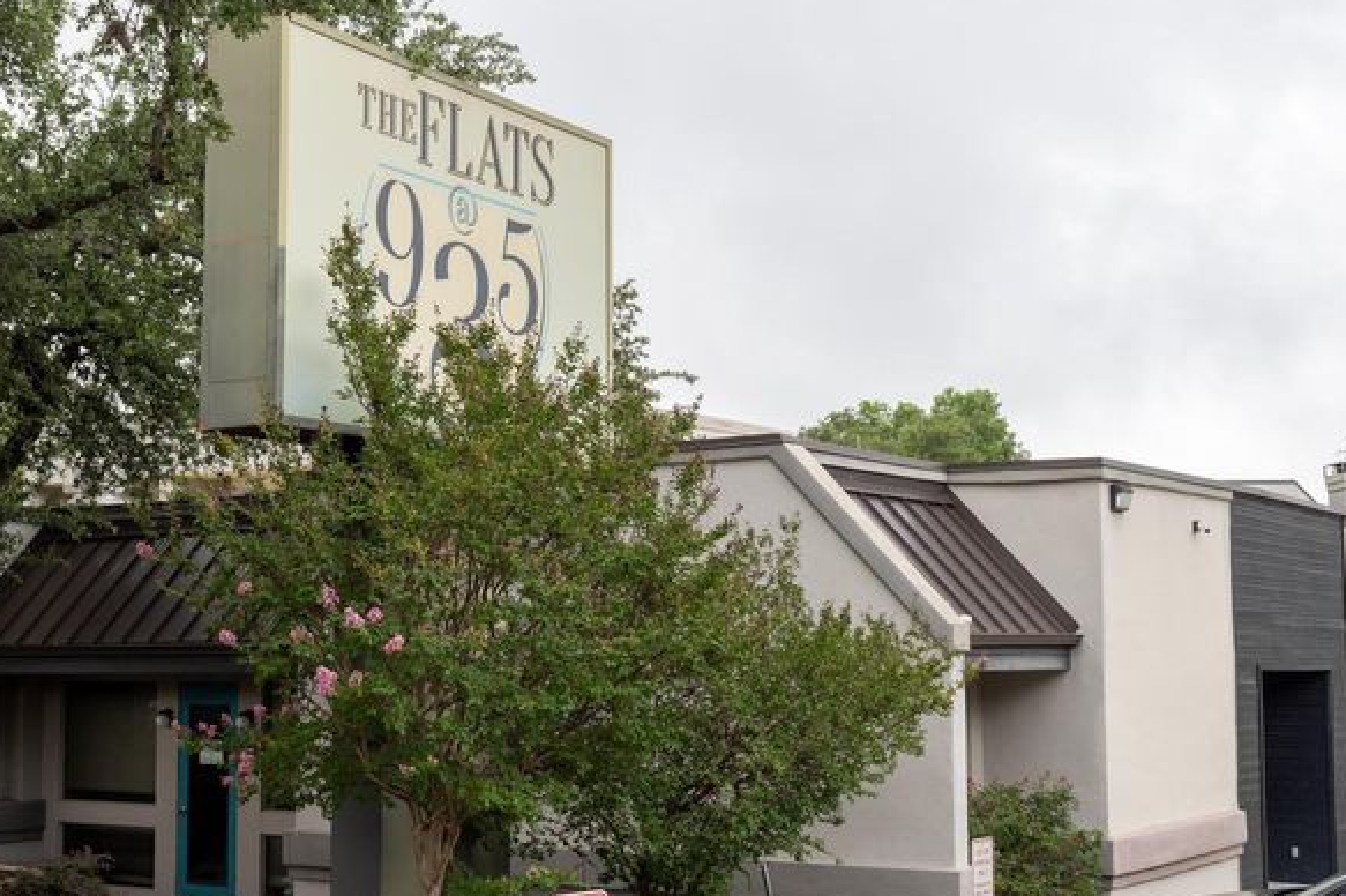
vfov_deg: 25.5
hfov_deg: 37.5
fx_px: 1980
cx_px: 672
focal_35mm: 53
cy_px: 463
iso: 200
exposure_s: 1/125
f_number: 5.6
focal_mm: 25
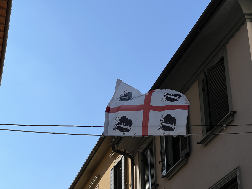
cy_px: 94
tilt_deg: +28.0
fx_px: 561
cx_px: 126
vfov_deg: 19.1
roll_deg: +1.2
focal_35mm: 77
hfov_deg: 25.3
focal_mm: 9
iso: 32
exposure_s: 1/1292
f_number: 2.8
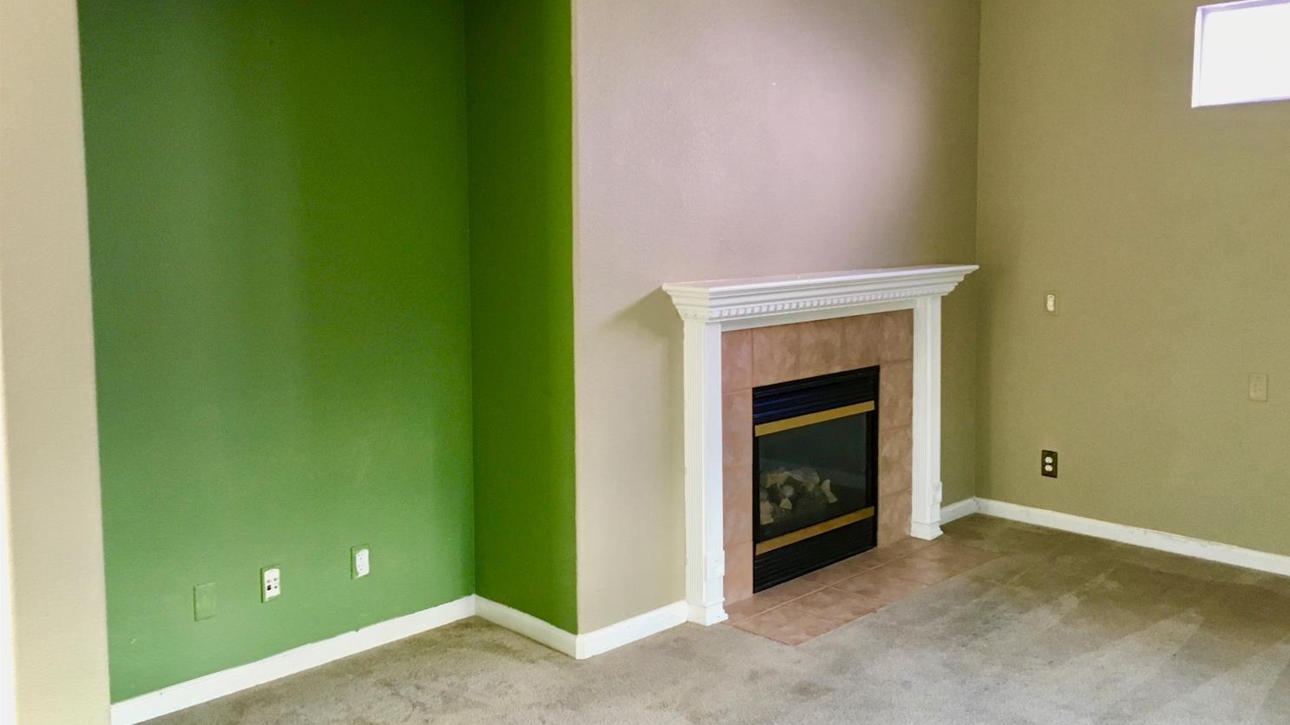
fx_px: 1095
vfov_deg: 36.6
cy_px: 304
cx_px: 652
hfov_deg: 61.0
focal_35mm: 32
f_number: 2.2
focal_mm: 4.15
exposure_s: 1/24
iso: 200
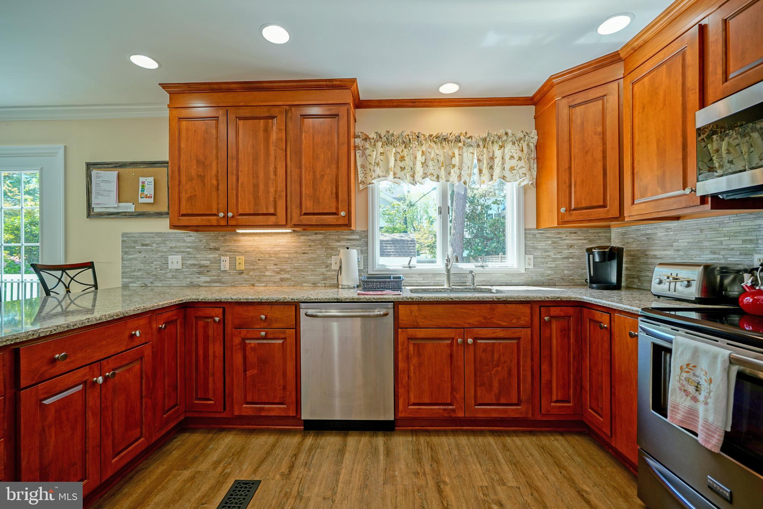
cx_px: 382
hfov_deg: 100.4
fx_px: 318
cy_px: 254
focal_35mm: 15
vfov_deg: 77.3
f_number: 3.5
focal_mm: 10
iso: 100
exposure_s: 1/50
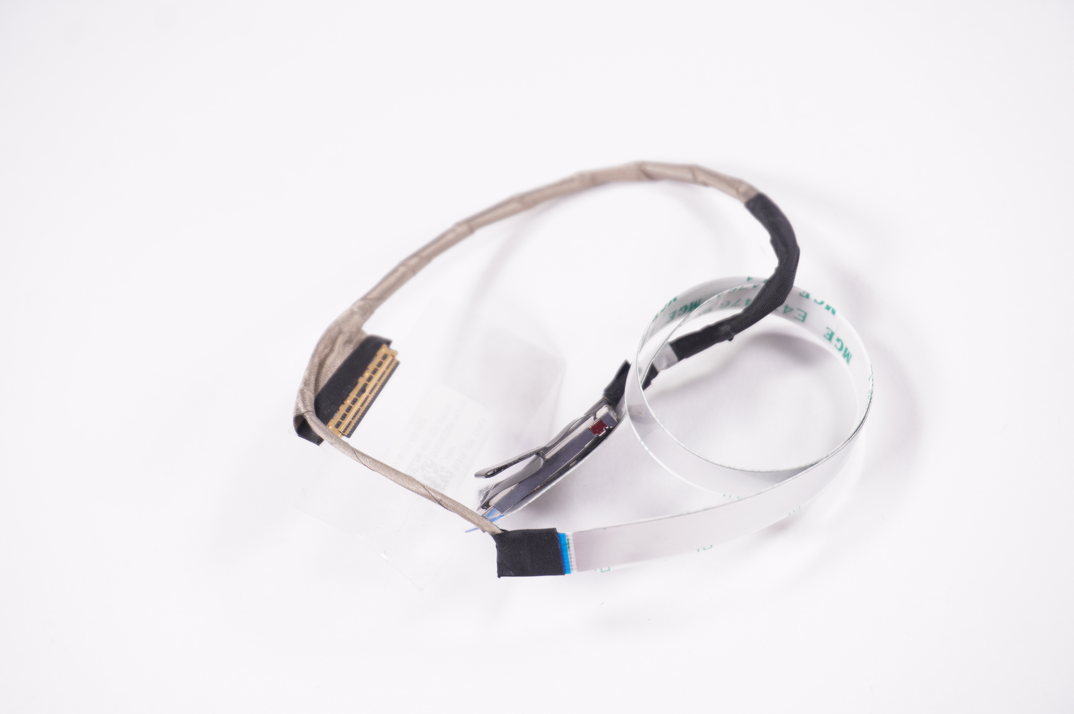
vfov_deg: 20.6
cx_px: 537
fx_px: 1967
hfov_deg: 30.5
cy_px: 357
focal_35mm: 66
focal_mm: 44
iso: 400
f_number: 6.3
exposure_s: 1/200
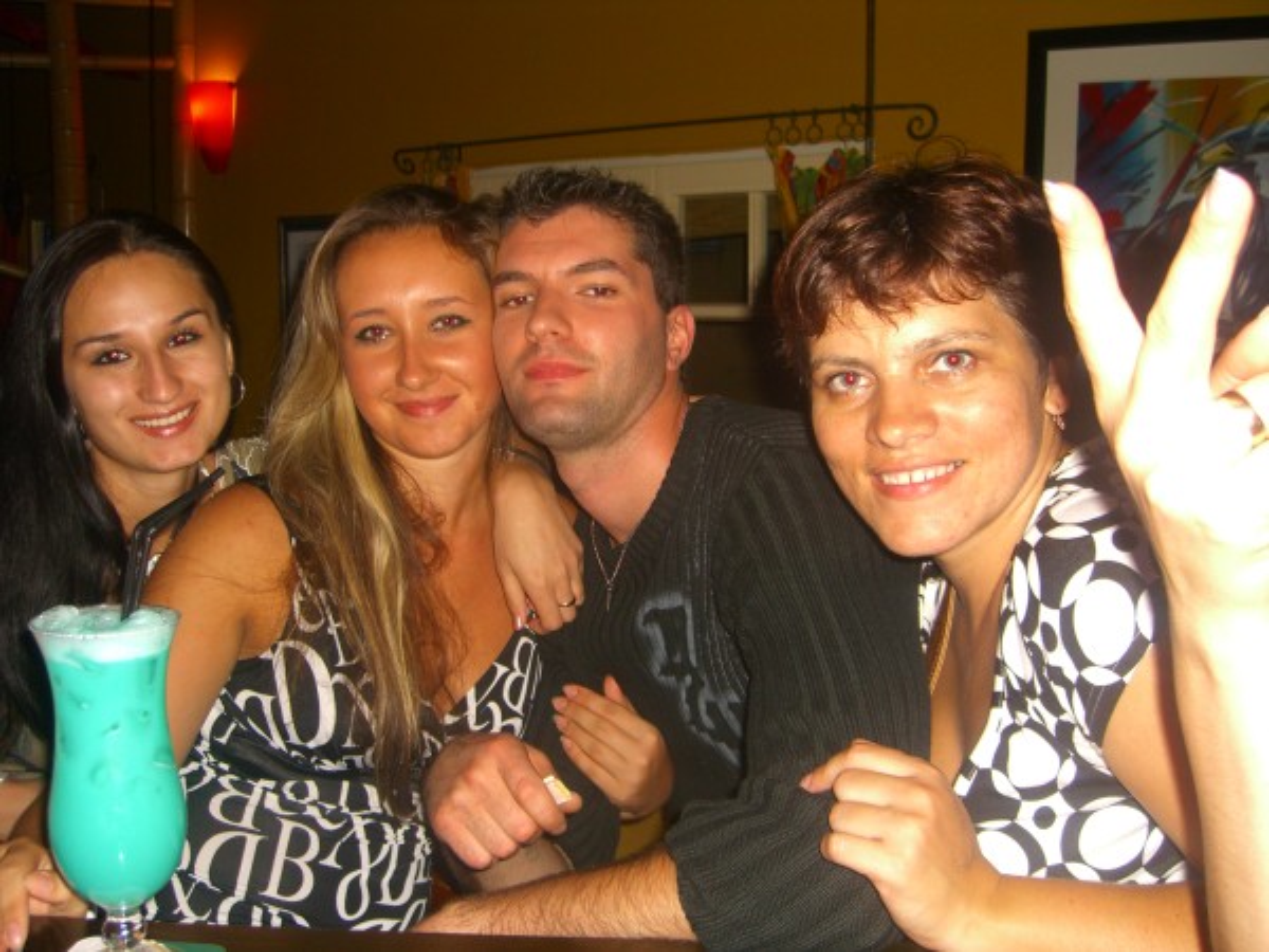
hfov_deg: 49.0
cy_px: 476
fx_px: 1393
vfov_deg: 37.7
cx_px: 634
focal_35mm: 38
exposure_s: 1/60
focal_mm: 7.9
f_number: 2.8
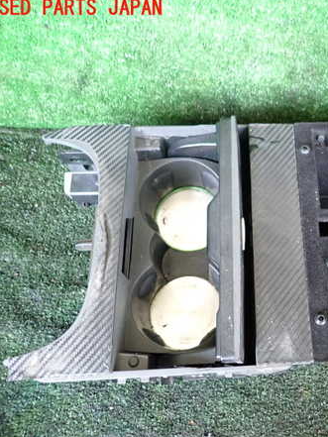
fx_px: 429
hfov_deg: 39.5
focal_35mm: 34
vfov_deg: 53.9
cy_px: 219
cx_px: 279
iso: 320
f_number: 2
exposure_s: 1/30
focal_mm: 4.5
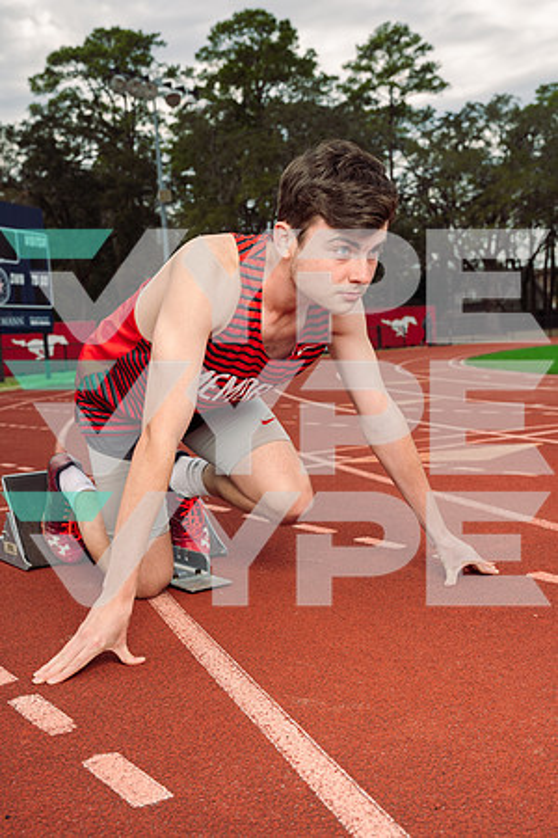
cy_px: 419
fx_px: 976
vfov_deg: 46.4
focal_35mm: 42
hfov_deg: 31.9
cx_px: 279
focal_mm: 42
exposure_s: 1/200
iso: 125
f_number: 7.1
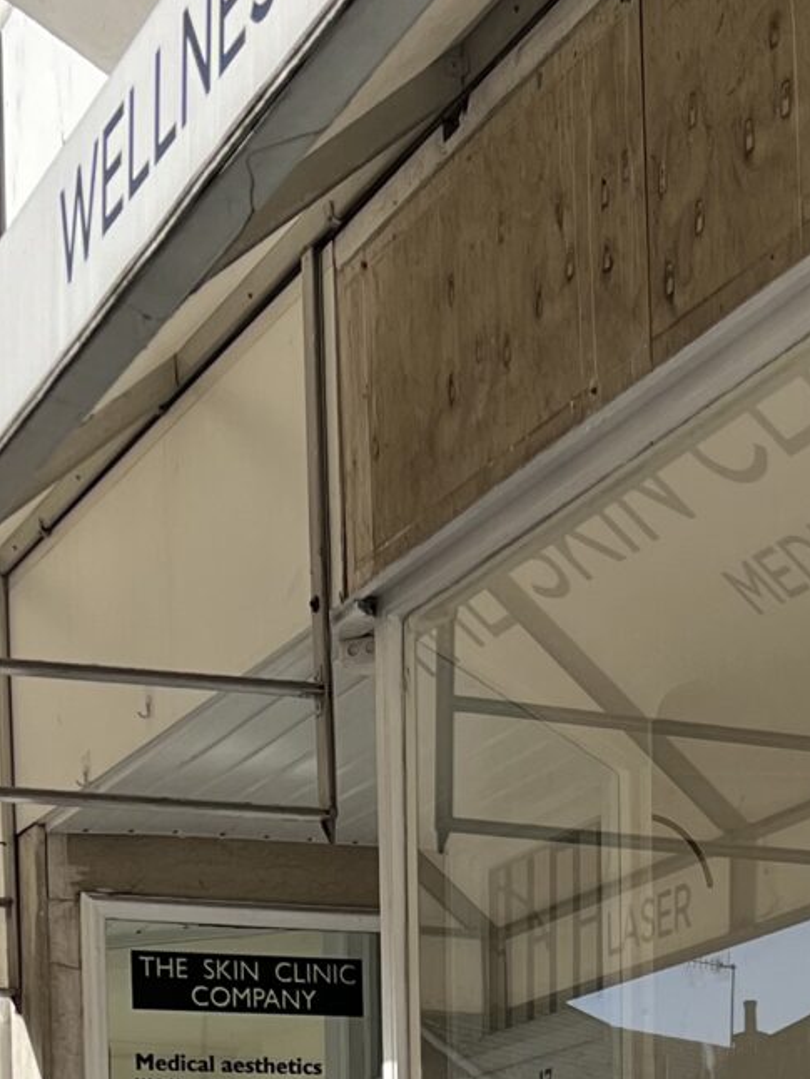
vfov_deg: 17.5
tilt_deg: -1.4
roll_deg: +1.1
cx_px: 559
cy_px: 1523
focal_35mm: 103
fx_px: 3211
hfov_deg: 14.3
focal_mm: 5.7
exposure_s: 1/4444
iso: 50
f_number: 1.5
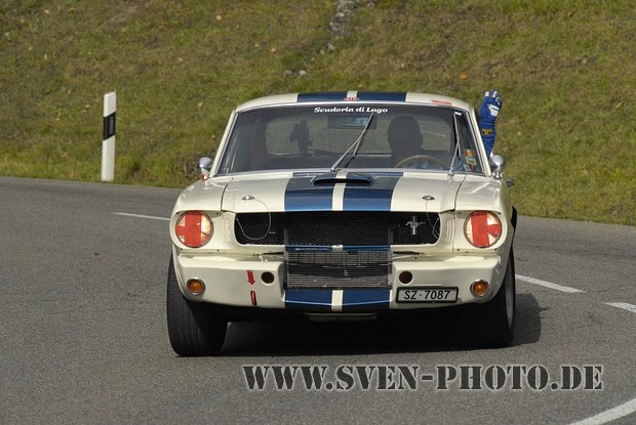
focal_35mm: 240
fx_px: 4245
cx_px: 318
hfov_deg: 8.6
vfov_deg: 5.7
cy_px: 212
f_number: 7.1
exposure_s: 1/1600
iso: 250
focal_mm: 160
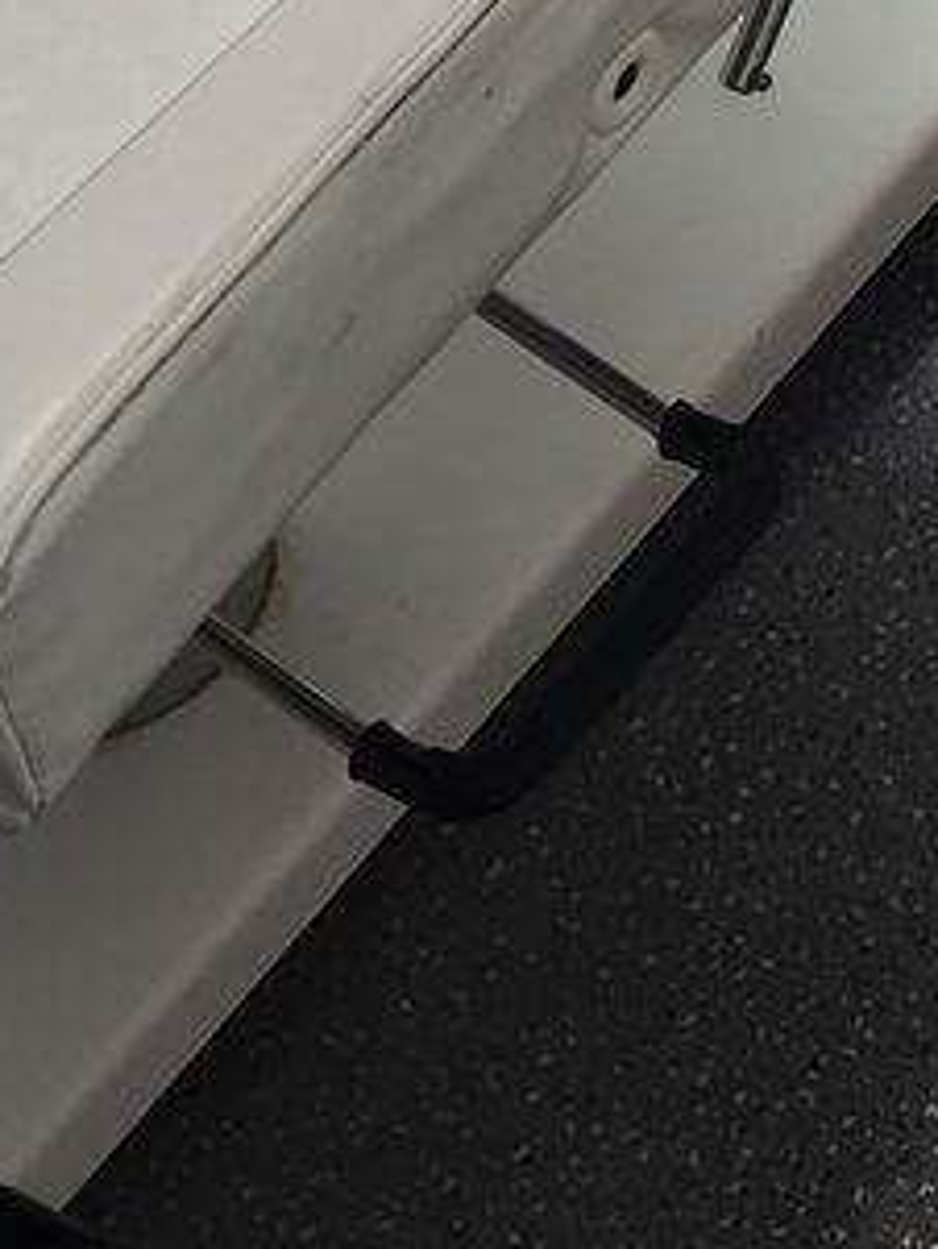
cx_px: 1731
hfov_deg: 12.5
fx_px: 3863
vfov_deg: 15.3
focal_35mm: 107
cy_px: -1125
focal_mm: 5.4
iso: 125
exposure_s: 1/120
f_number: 1.8
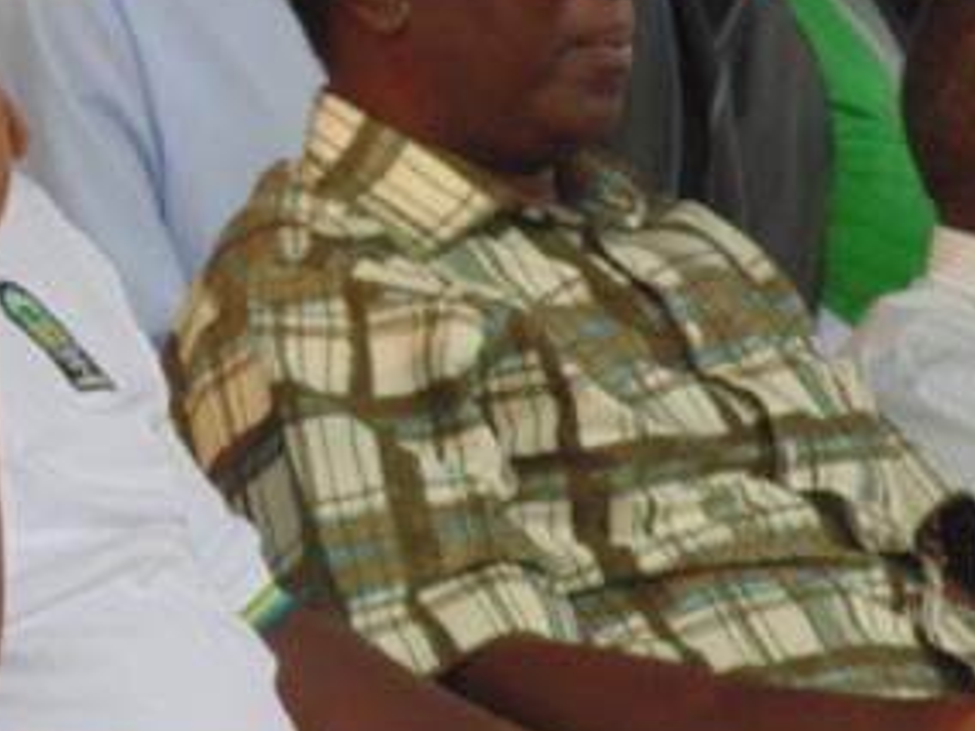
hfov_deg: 1.8
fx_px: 30955
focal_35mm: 1099
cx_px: 27
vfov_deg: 1.4
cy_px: 391
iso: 160
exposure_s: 1/125
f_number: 5.9
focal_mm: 87.3
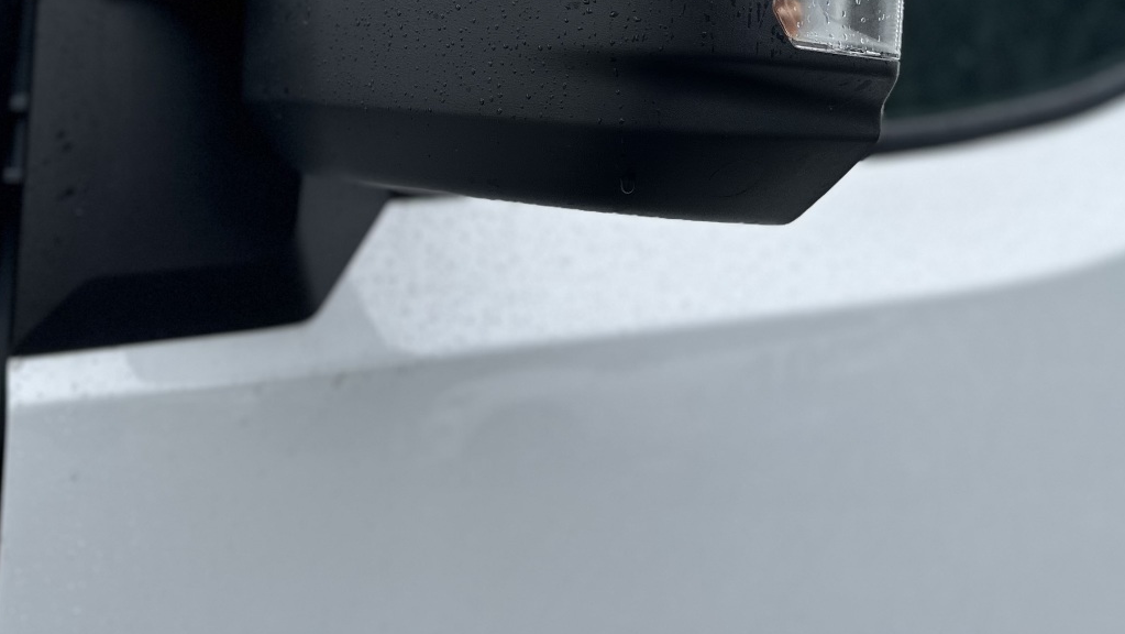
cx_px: 486
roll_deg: -1.5
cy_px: -100
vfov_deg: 24.0
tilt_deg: +5.5
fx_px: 1373
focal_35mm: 46
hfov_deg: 44.5
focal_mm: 6.86
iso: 80
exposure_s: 1/943
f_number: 1.78
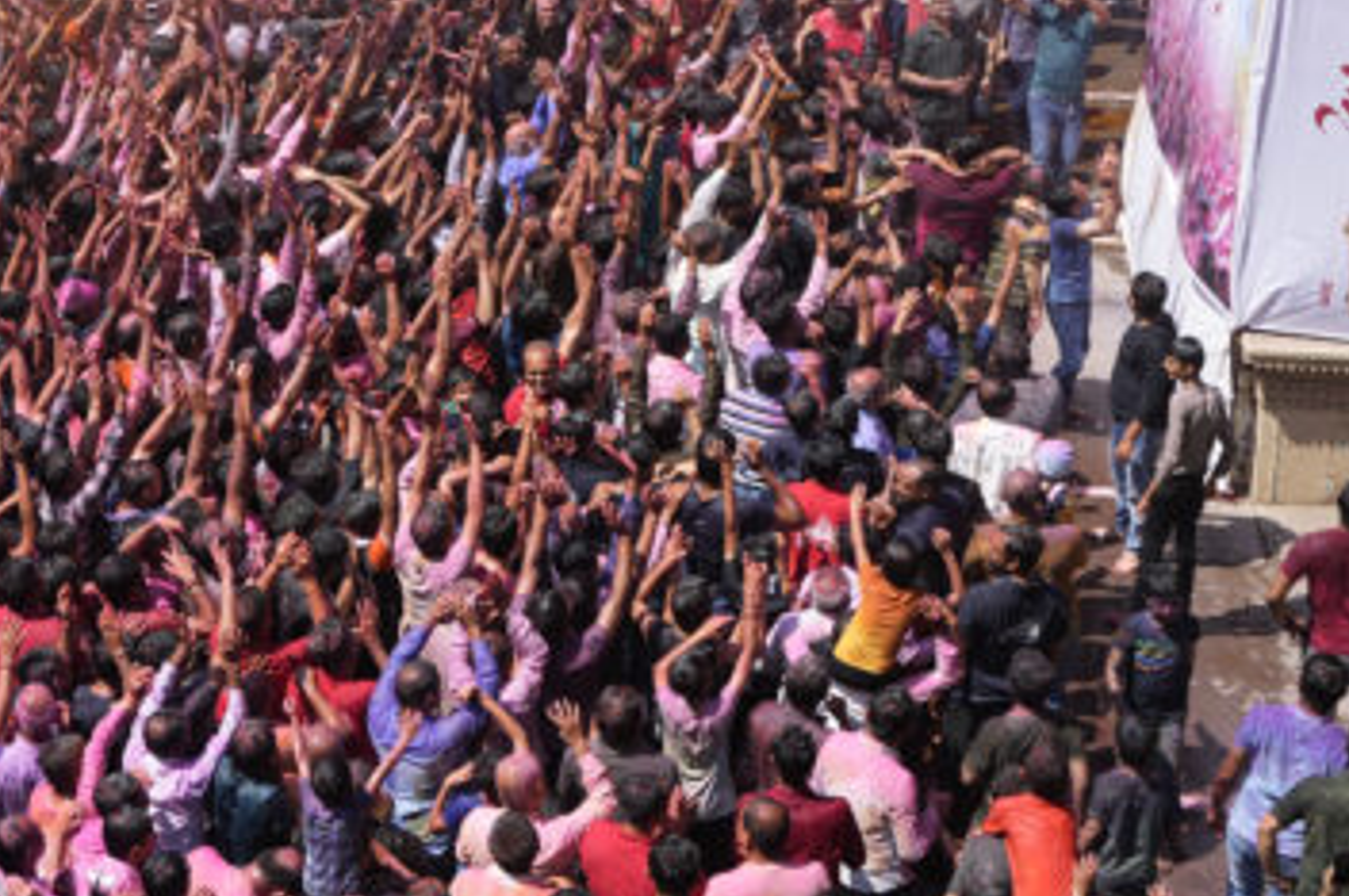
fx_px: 3220
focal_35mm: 86
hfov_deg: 23.1
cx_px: 130
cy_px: 134
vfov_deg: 15.7
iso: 100
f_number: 3.5
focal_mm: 30
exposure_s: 1/800
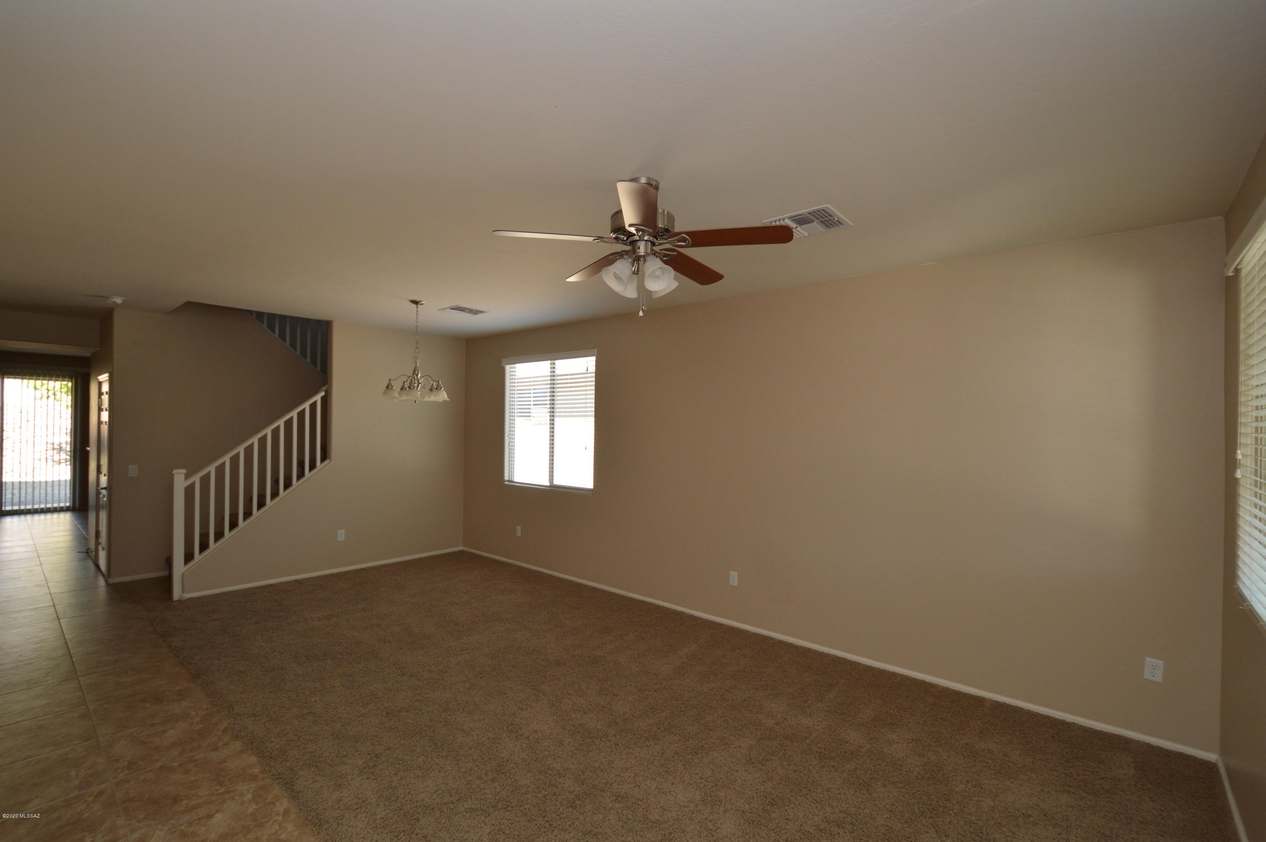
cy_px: 421
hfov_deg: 100.4
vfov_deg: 77.2
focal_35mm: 15
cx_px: 633
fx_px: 527
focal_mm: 10
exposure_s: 1/80
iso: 400
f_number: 4.5
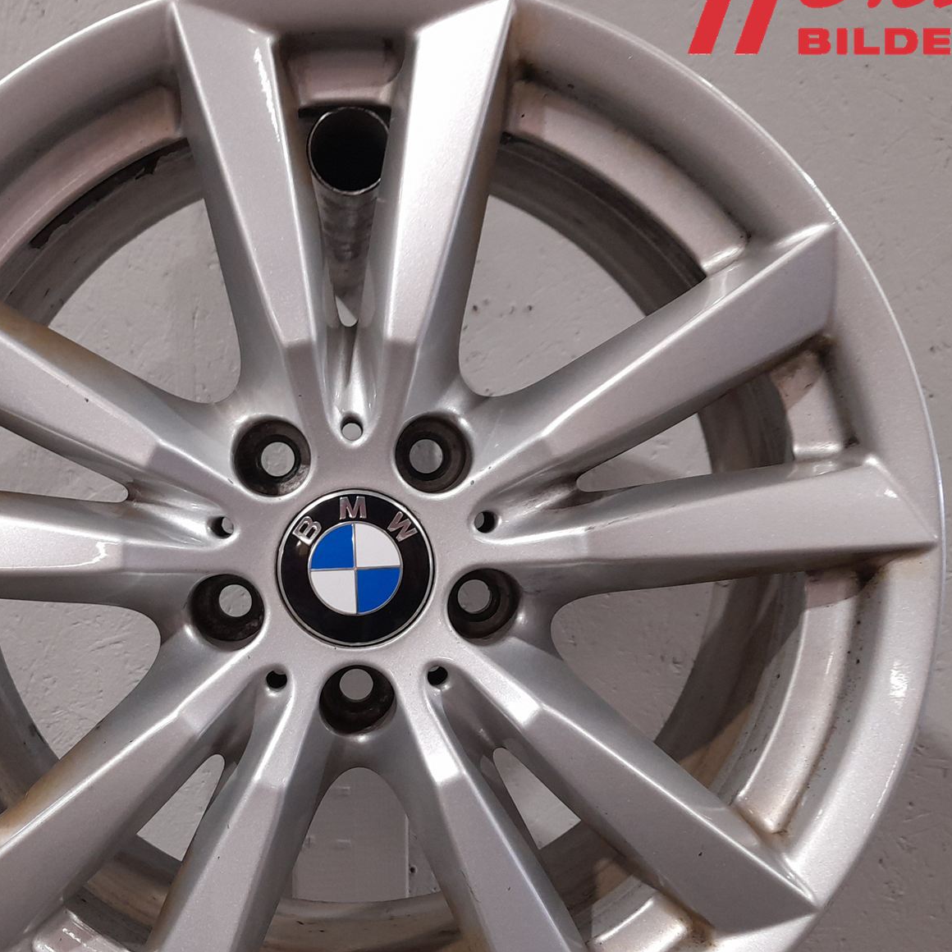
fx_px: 1213
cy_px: 546
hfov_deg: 42.5
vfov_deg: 42.7
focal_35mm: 39
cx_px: 351
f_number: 2
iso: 200
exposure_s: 1/50
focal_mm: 4.6
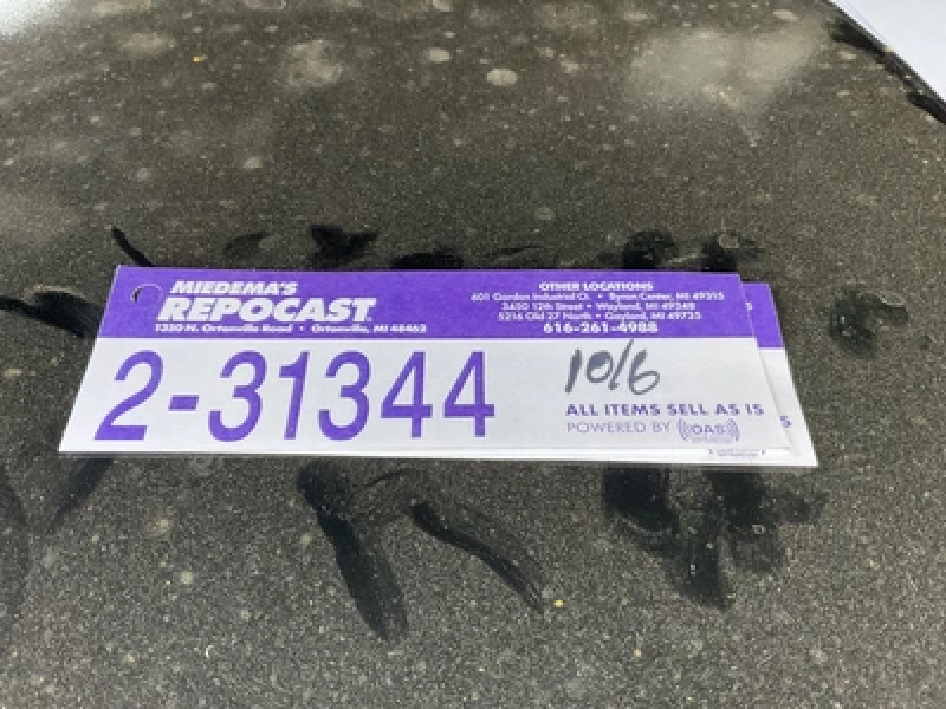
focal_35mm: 29
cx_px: 473
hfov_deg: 61.7
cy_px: 354
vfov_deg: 48.2
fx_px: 793
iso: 50
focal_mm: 3
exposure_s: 1/122
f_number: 1.8
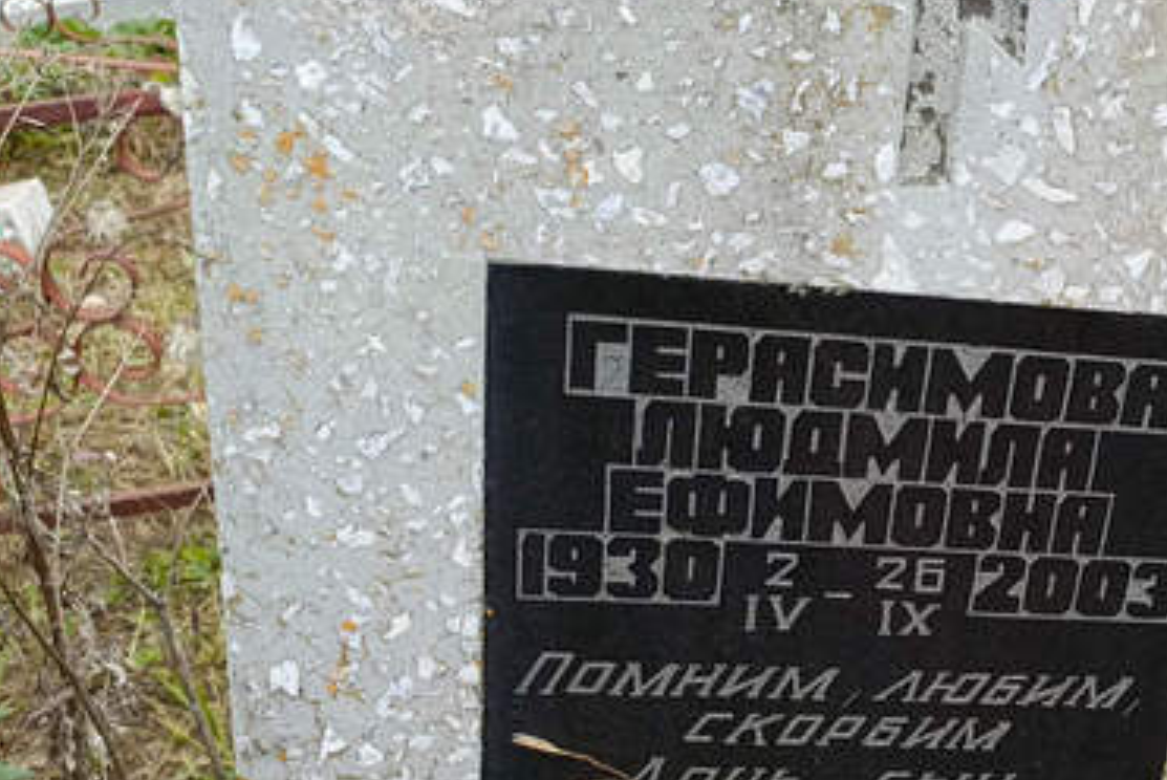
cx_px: 1041
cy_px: 547
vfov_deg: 24.1
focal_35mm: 56
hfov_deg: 33.8
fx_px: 1817
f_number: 1.69
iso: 111
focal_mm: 4.76
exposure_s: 1/221
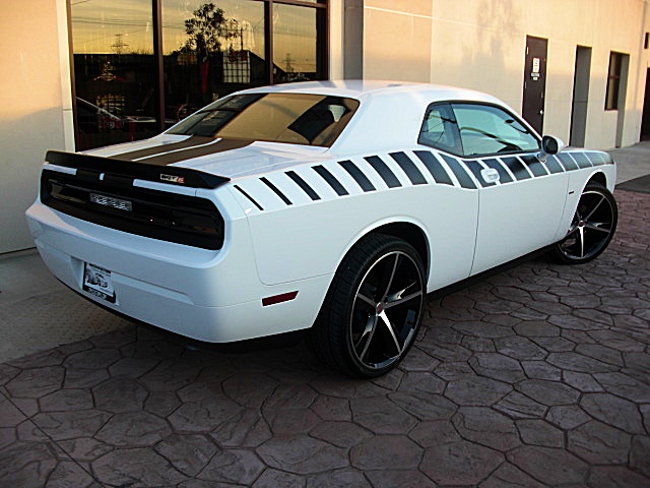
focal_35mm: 36
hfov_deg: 51.4
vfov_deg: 39.7
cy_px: 244
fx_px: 676
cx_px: 325
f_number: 2.8
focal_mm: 6.3
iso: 50
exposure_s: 1/80
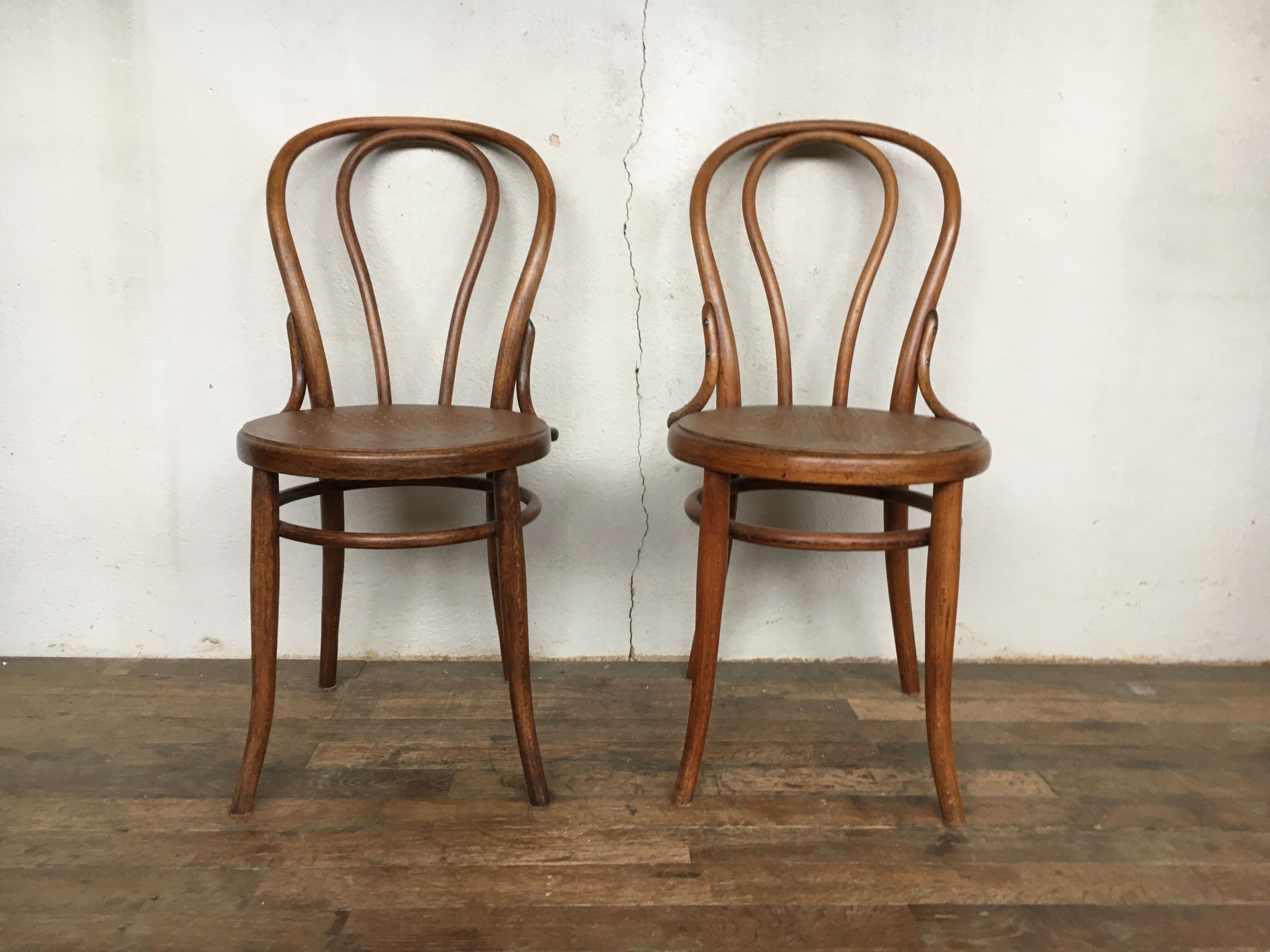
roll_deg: -1.8
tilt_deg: -10.4
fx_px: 1064
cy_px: 476
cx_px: 635
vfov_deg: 48.2
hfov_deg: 61.7
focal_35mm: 29
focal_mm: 4.15
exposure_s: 1/33
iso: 100
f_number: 2.2
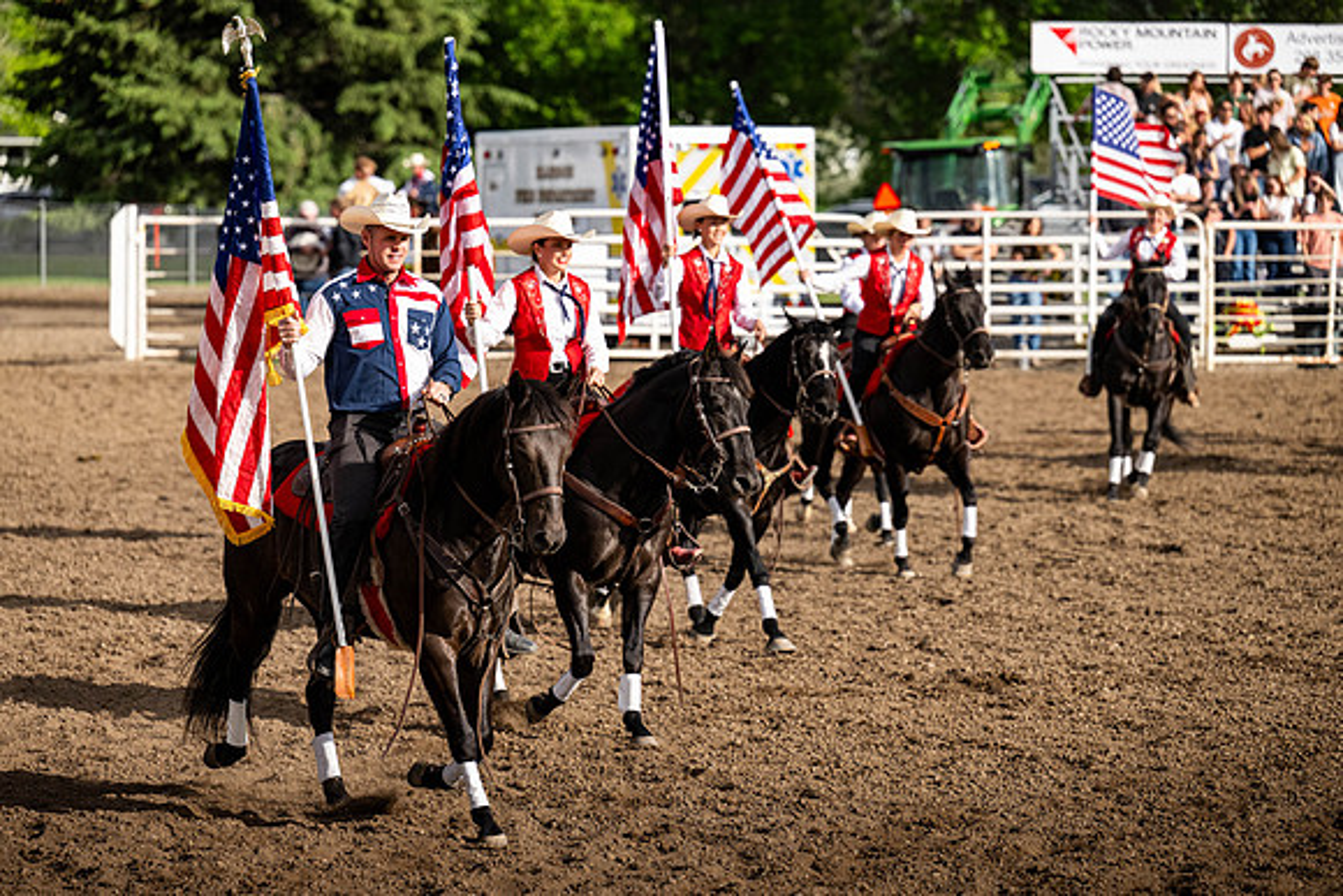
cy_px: 448
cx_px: 631
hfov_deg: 14.3
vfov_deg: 9.6
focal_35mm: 144
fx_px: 5359
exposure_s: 1/16000
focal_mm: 135
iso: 1250
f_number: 3.5
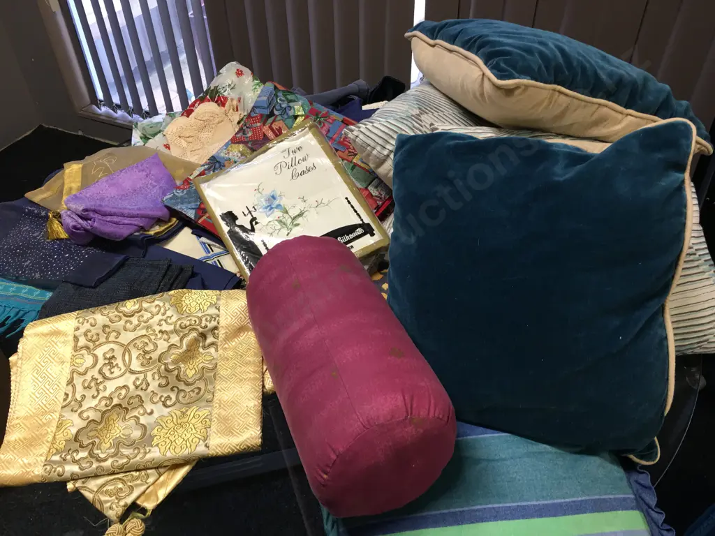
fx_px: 599
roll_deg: +1.0
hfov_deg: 61.7
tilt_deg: -40.3
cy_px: 268
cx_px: 358
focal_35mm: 29
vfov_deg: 48.2
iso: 40
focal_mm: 4.15
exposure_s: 1/17
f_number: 2.2
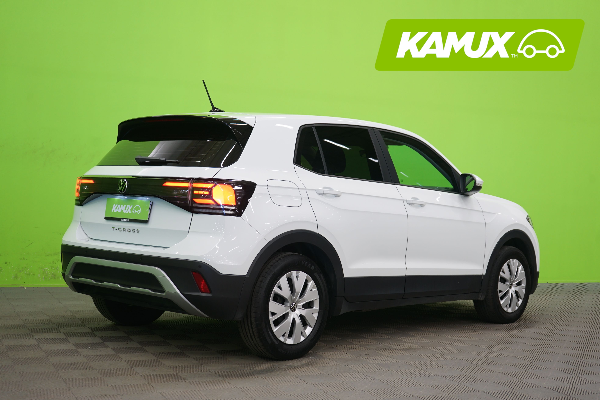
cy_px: 200
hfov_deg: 40.3
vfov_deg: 27.5
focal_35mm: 49
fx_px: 817
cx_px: 300
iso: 400
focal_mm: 49
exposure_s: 1/8
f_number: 5
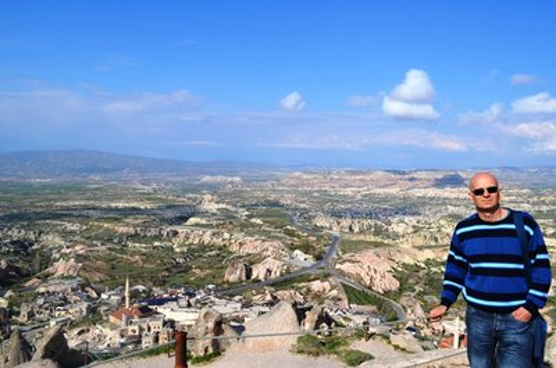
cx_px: 278
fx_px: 416
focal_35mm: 27
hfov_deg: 67.5
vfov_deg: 47.7
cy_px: 184
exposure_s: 1/320
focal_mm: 18
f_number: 9
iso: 100
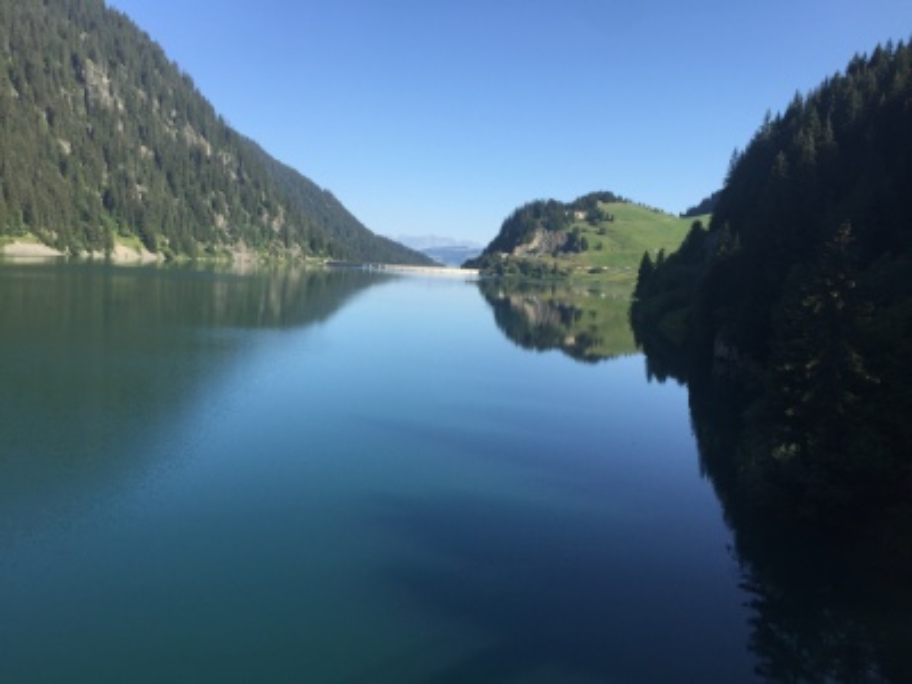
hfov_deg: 61.7
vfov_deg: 48.2
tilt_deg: -5.4
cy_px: 342
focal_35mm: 29
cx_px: 456
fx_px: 764
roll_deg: -4.3
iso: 32
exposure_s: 1/1276
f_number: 2.2
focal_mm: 4.15
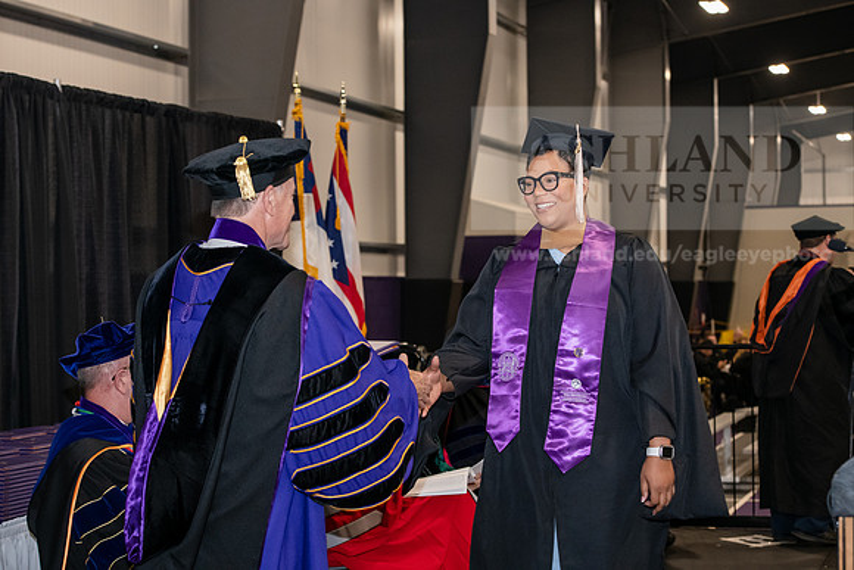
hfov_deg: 28.8
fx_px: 1661
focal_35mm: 70
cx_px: 427
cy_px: 285
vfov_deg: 19.5
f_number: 5.6
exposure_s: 1/200
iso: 2500
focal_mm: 70
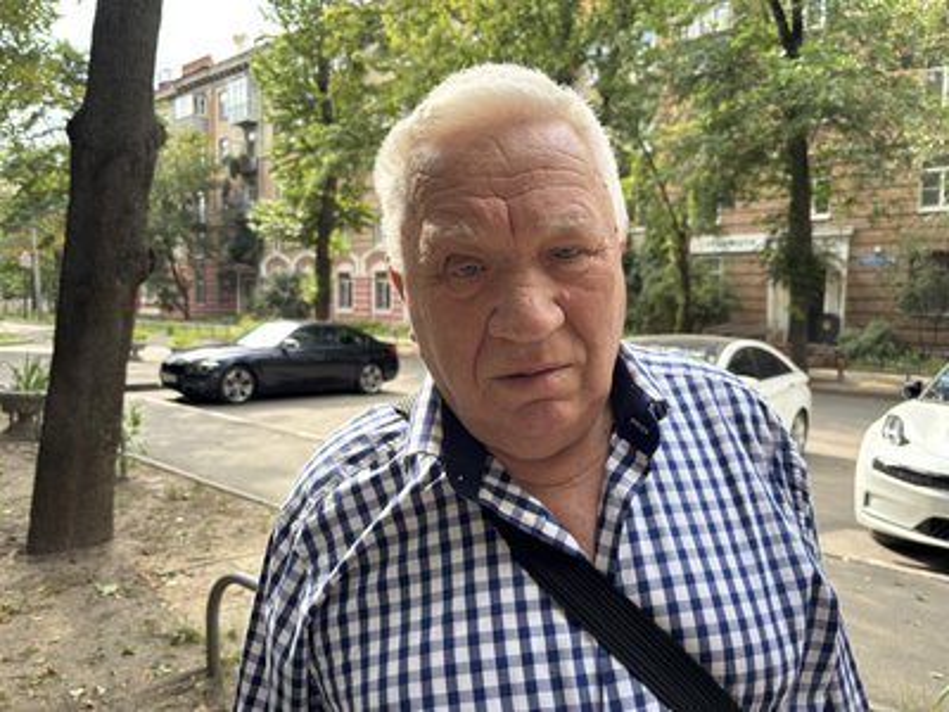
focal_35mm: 26
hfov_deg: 67.3
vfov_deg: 53.1
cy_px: 356
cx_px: 474
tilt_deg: -4.3
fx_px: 713
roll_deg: -1.0
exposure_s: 1/206
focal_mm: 5.96
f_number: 1.6
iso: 50
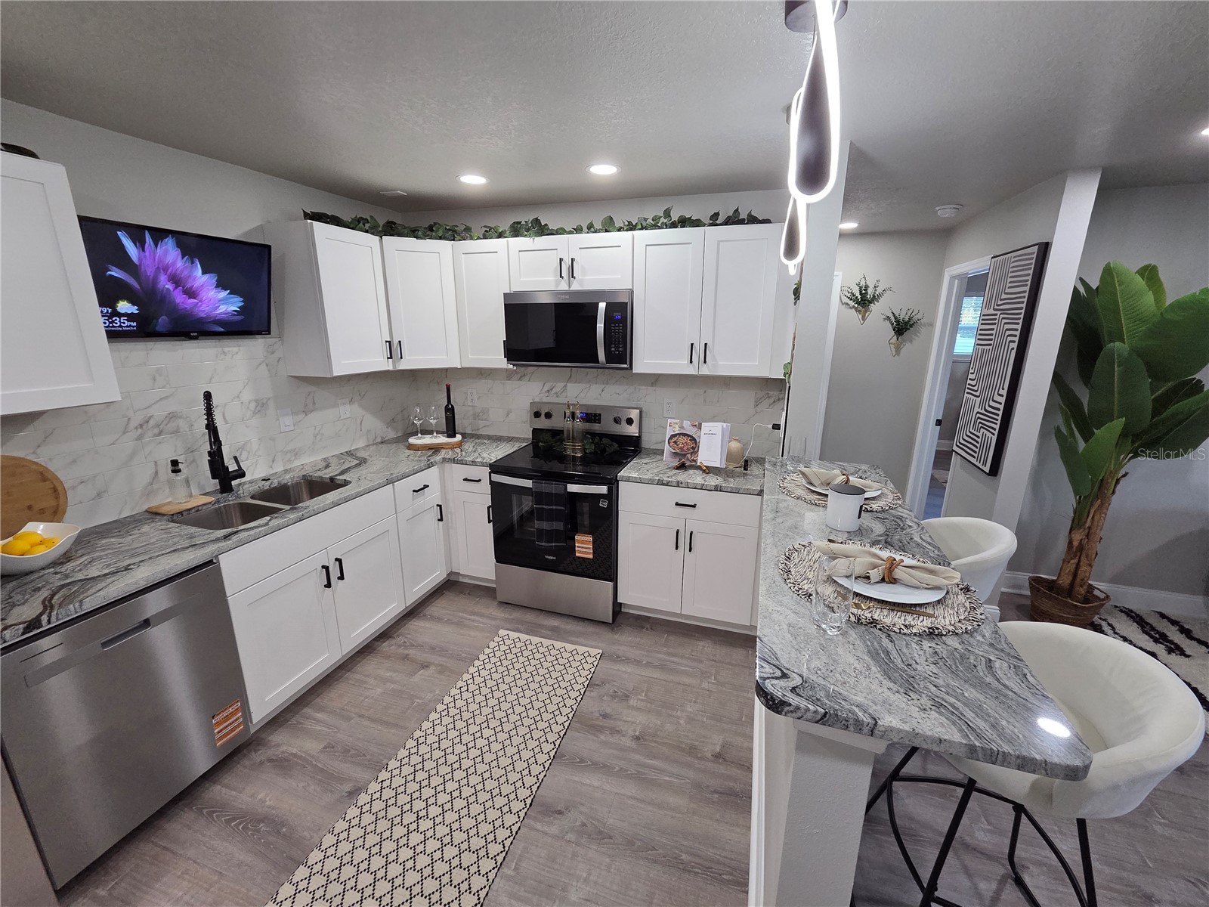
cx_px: 604
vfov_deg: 89.9
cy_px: 454
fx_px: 454
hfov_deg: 106.2
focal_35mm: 13
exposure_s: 1/120
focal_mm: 2.2
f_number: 2.2
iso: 250
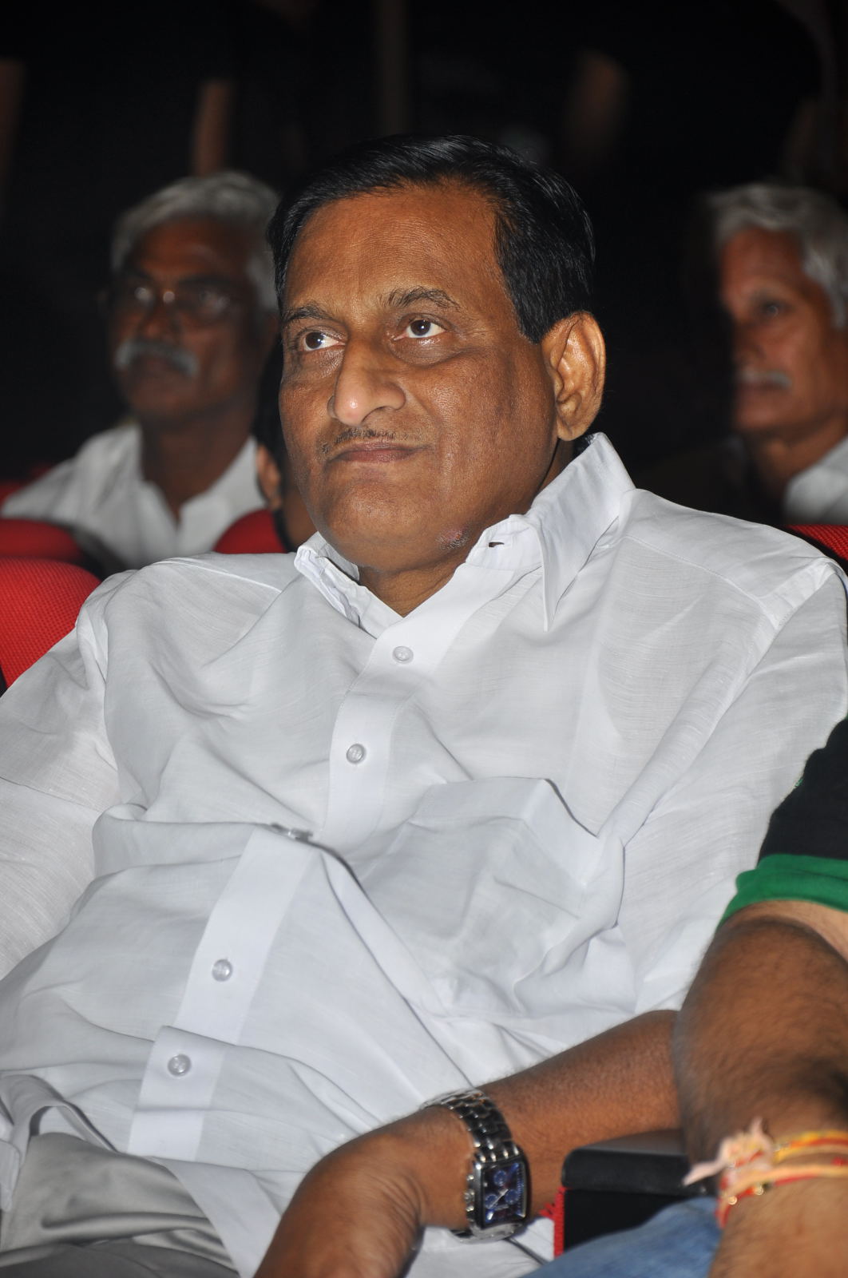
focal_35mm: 158
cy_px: 639
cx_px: 424
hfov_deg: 8.7
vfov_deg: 13.1
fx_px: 5582
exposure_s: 1/125
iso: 200
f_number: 5.6
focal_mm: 105
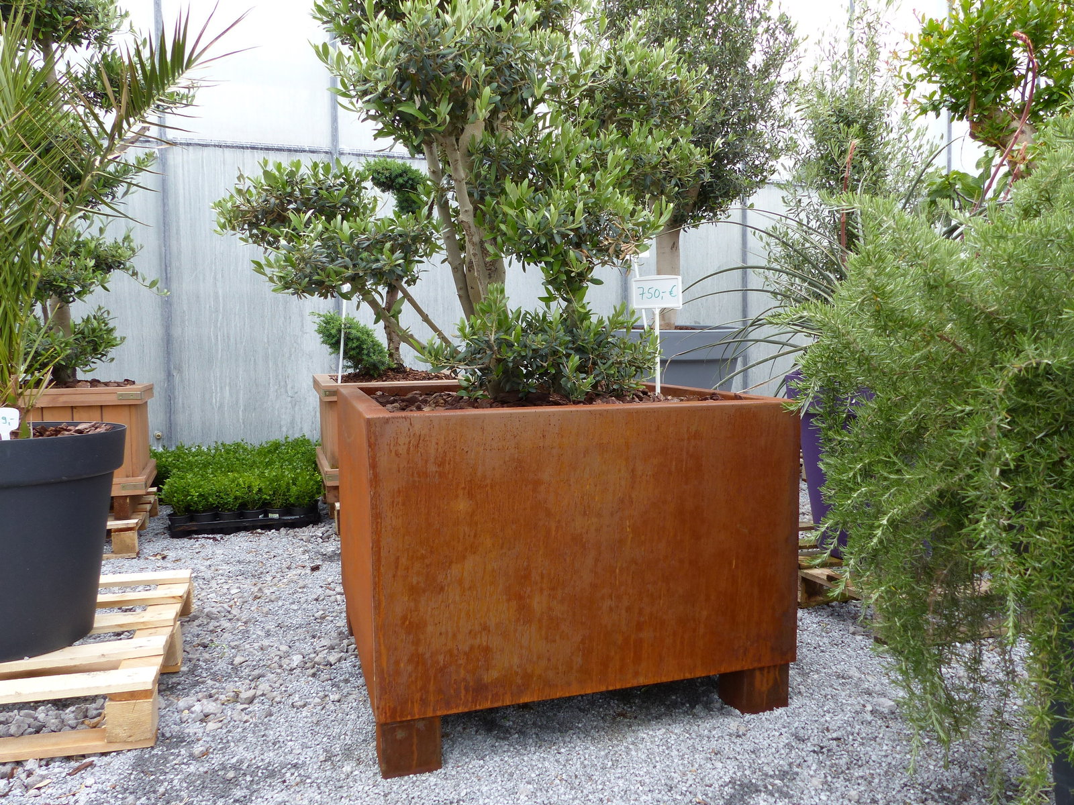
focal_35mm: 26
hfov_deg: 67.3
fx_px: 807
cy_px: 402
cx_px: 537
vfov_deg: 53.1
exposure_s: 1/100
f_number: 4
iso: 100
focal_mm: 4.5
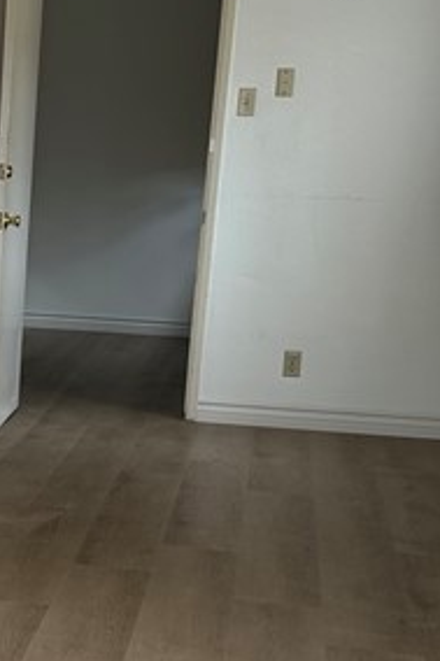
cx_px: -156
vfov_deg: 22.5
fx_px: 1652
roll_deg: -2.2
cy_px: 484
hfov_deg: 14.4
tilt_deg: -12.7
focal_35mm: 90
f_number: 1.78
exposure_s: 1/121
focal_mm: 6.86
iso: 64
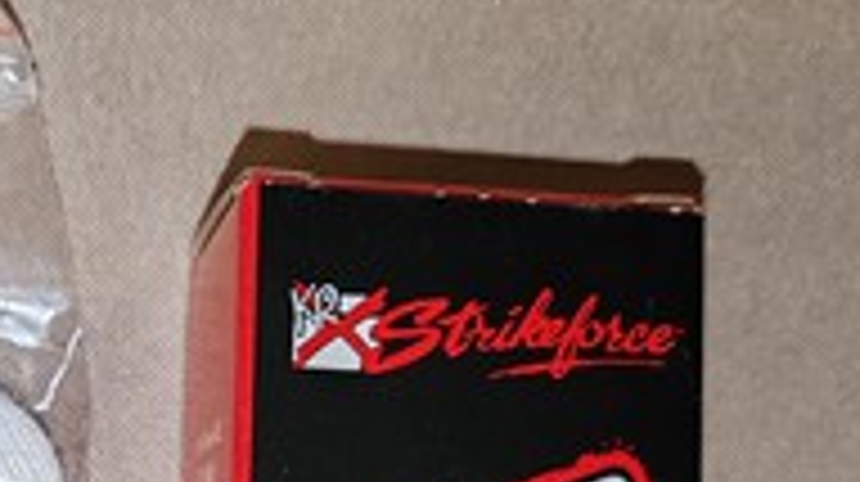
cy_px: 662
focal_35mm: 77
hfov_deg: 26.4
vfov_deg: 14.8
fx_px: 1754
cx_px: 52
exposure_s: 1/100
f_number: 1.9
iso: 800
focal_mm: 6.12
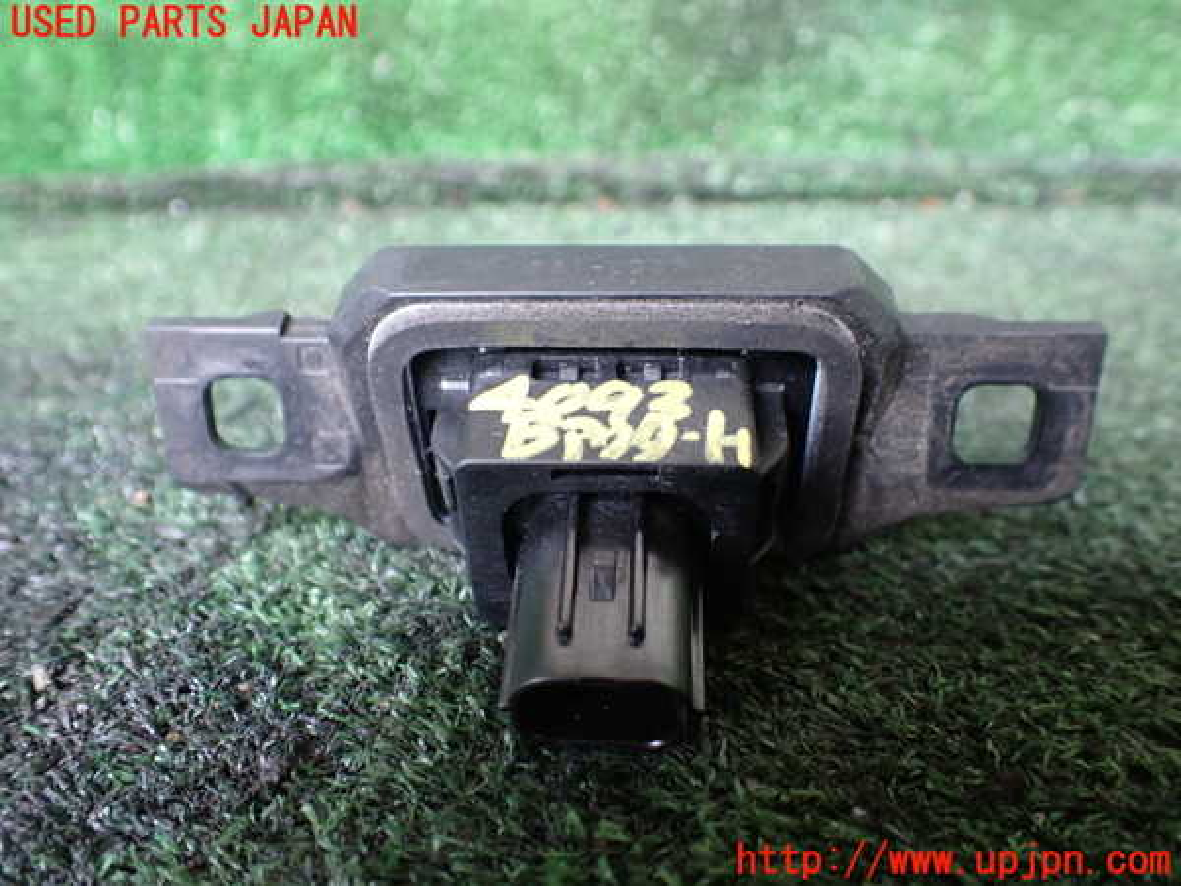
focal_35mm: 30
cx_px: 590
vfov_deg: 46.8
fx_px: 1024
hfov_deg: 60.0
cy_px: 443
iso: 800
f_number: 2.3
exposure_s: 1/30
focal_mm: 5.4
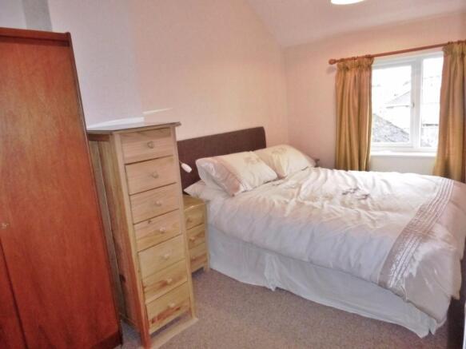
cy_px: 174
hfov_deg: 71.6
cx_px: 233
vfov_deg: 56.8
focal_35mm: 24
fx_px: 323
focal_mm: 4.3
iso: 800
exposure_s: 1/60
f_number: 3.3
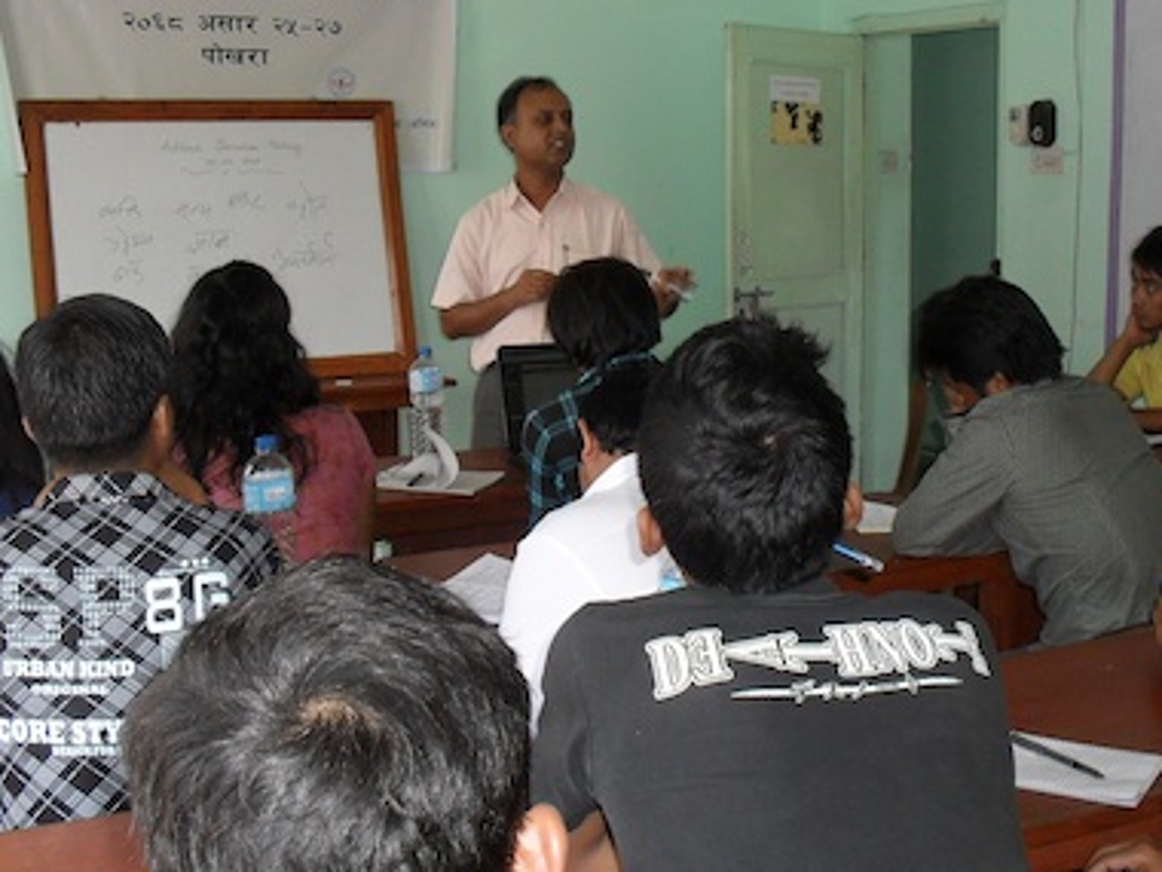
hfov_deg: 41.1
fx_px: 1544
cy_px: 405
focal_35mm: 46
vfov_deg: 31.5
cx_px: 688
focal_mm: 6.3
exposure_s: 1/45
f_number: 3.2
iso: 200
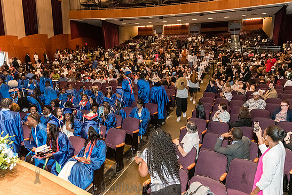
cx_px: 140
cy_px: 97
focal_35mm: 26
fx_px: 211
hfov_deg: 69.4
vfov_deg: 49.6
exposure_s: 1/160
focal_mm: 24
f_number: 3.5
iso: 8000
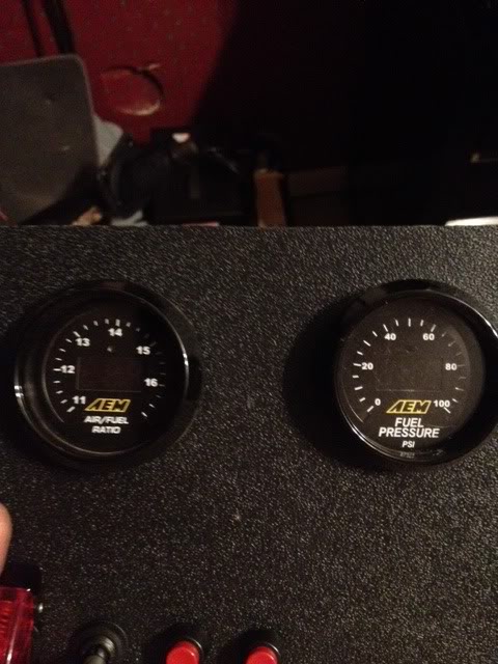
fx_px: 671
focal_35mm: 35
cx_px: 249
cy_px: 332
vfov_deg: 52.6
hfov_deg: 40.7
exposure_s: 1/15
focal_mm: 4.3
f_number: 2.4
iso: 800
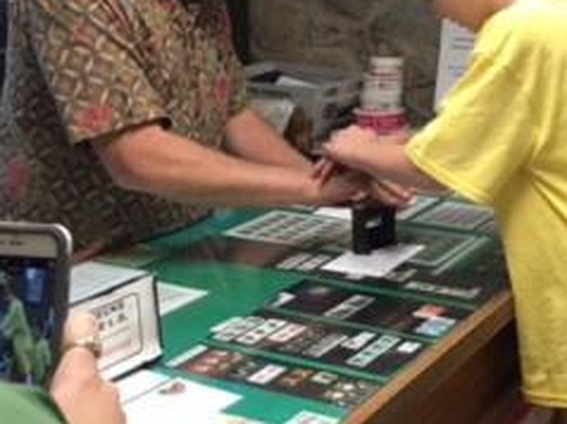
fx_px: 998
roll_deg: -0.1
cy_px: 77
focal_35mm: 61
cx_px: 517
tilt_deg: -8.4
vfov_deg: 23.6
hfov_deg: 30.3
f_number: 2.2
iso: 50
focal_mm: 4.15
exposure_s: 1/15
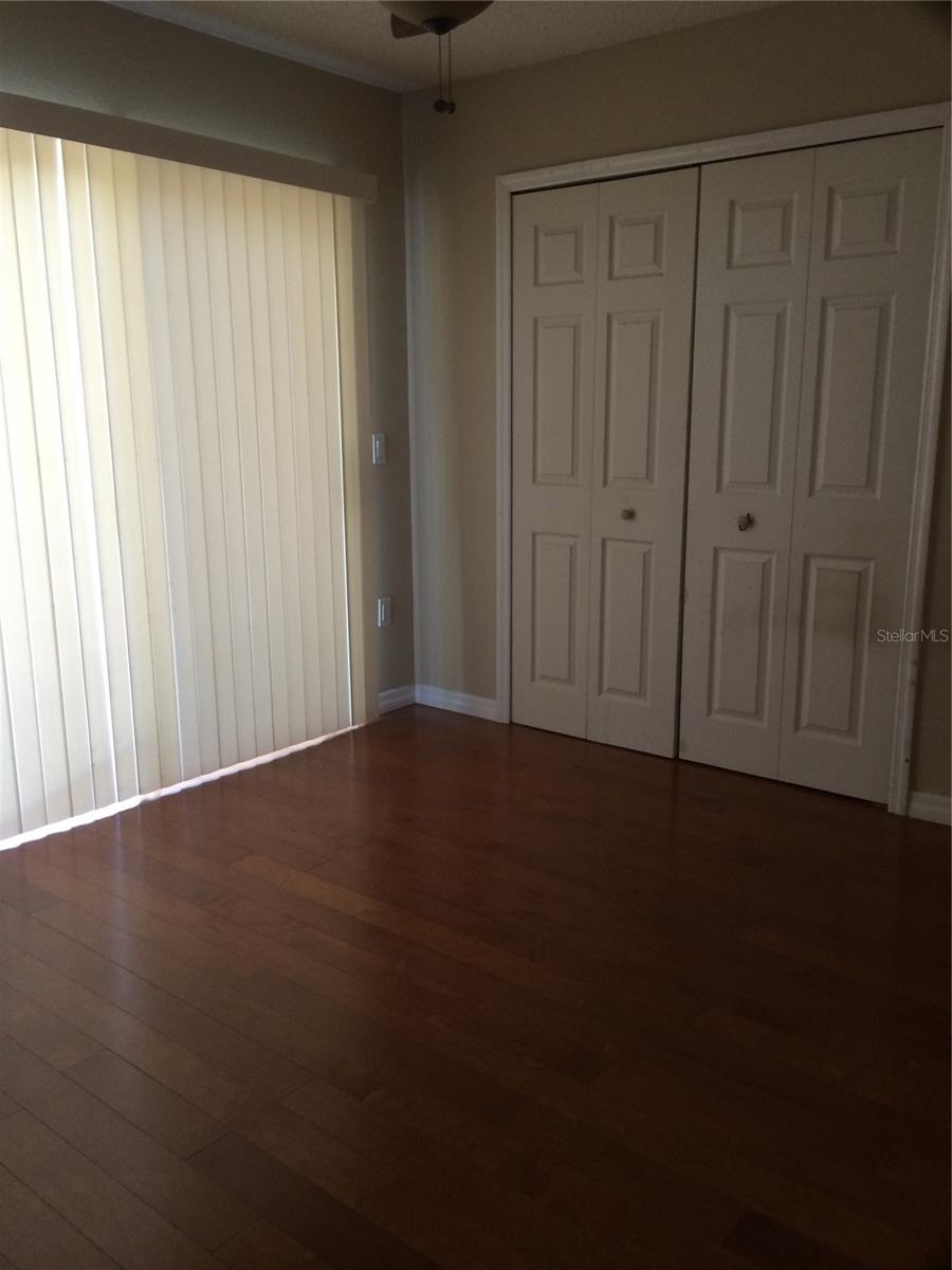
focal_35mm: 30
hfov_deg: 46.8
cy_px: 635
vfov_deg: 60.0
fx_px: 1100
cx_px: 476
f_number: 2.2
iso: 100
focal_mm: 4.12
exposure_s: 1/30
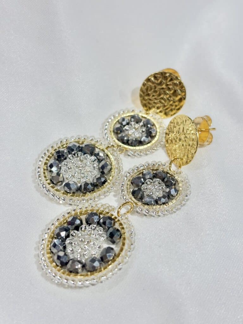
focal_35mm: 52
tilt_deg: -39.4
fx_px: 487
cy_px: 162
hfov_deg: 28.0
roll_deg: +5.2
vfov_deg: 36.8
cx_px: 122
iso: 32
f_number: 1.6
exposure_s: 1/216
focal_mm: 5.96
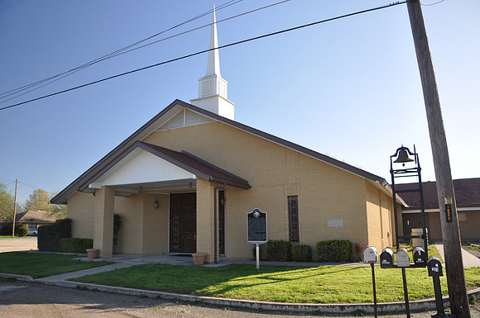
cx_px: 240
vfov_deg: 47.8
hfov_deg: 67.5
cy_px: 159
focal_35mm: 27
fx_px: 359
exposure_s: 1/200
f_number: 5
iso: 200
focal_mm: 18
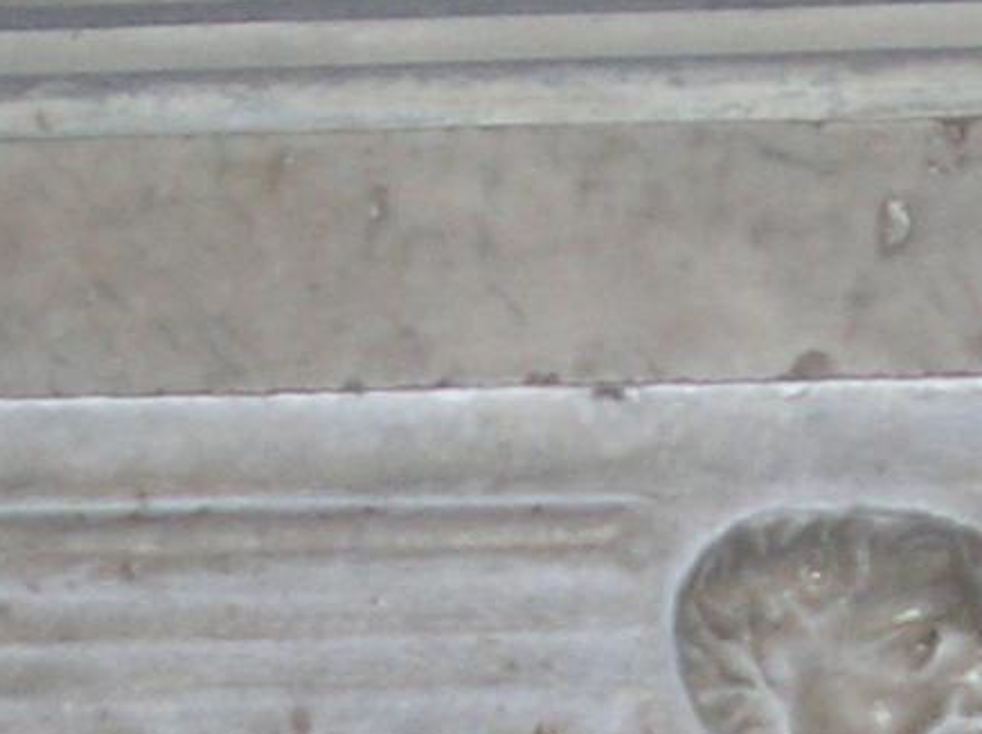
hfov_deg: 8.9
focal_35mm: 220
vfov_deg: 6.7
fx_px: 6234
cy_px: 1031
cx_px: 1000
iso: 109
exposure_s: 1/60.1
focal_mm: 8.4
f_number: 3.3
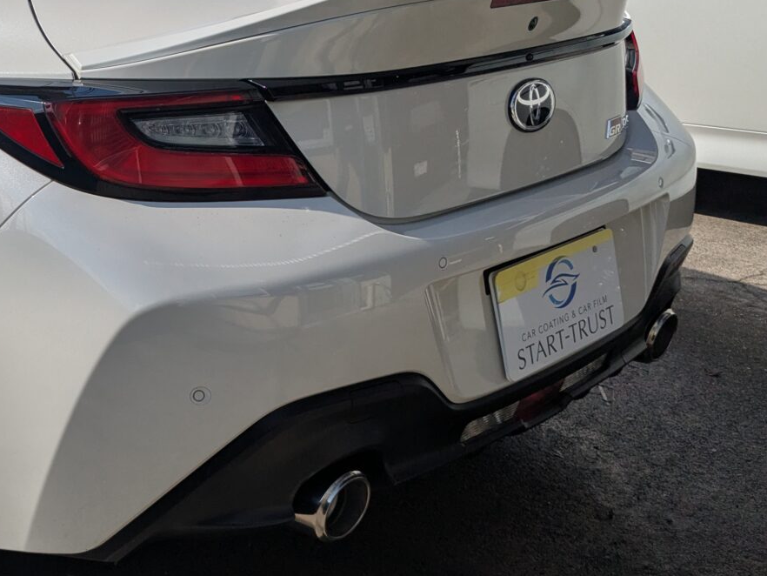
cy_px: 271
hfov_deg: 38.5
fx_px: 1042
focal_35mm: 47
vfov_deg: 30.9
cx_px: 128
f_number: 1.73
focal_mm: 4.38
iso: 52
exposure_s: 1/7812
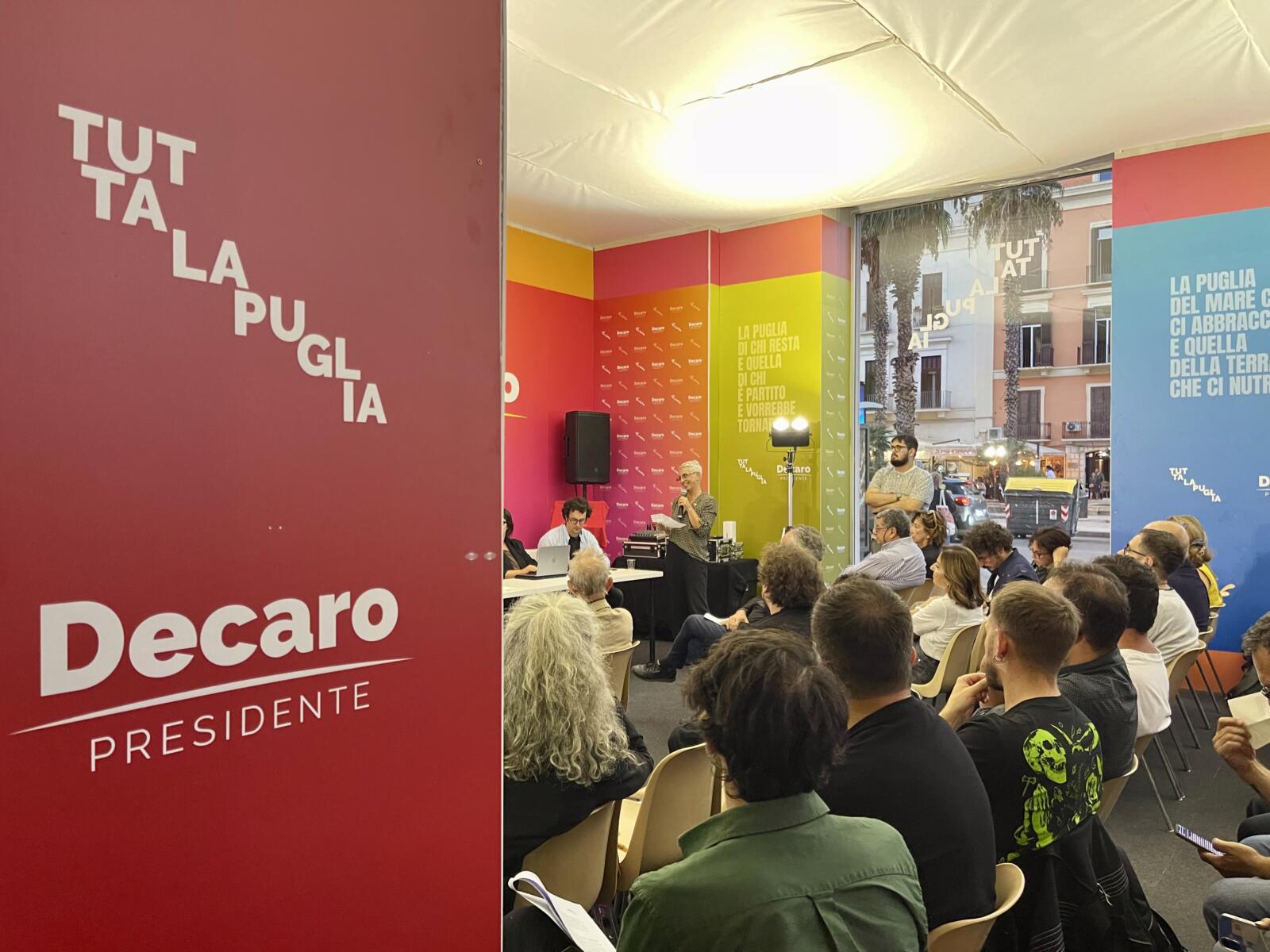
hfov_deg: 69.4
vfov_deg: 54.9
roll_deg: -0.2
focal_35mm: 25
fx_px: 917
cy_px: 476
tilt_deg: -1.1
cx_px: 635
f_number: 1.6
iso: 500
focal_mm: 5.1
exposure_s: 1/53
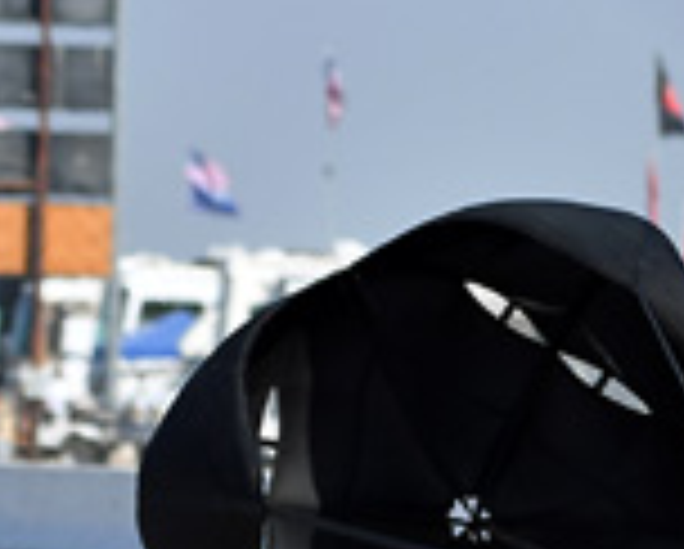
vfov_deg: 1.7
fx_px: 18790
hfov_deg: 2.1
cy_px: 567
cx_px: 1008
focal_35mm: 927
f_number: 5.6
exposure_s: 1/1250
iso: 160
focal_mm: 200
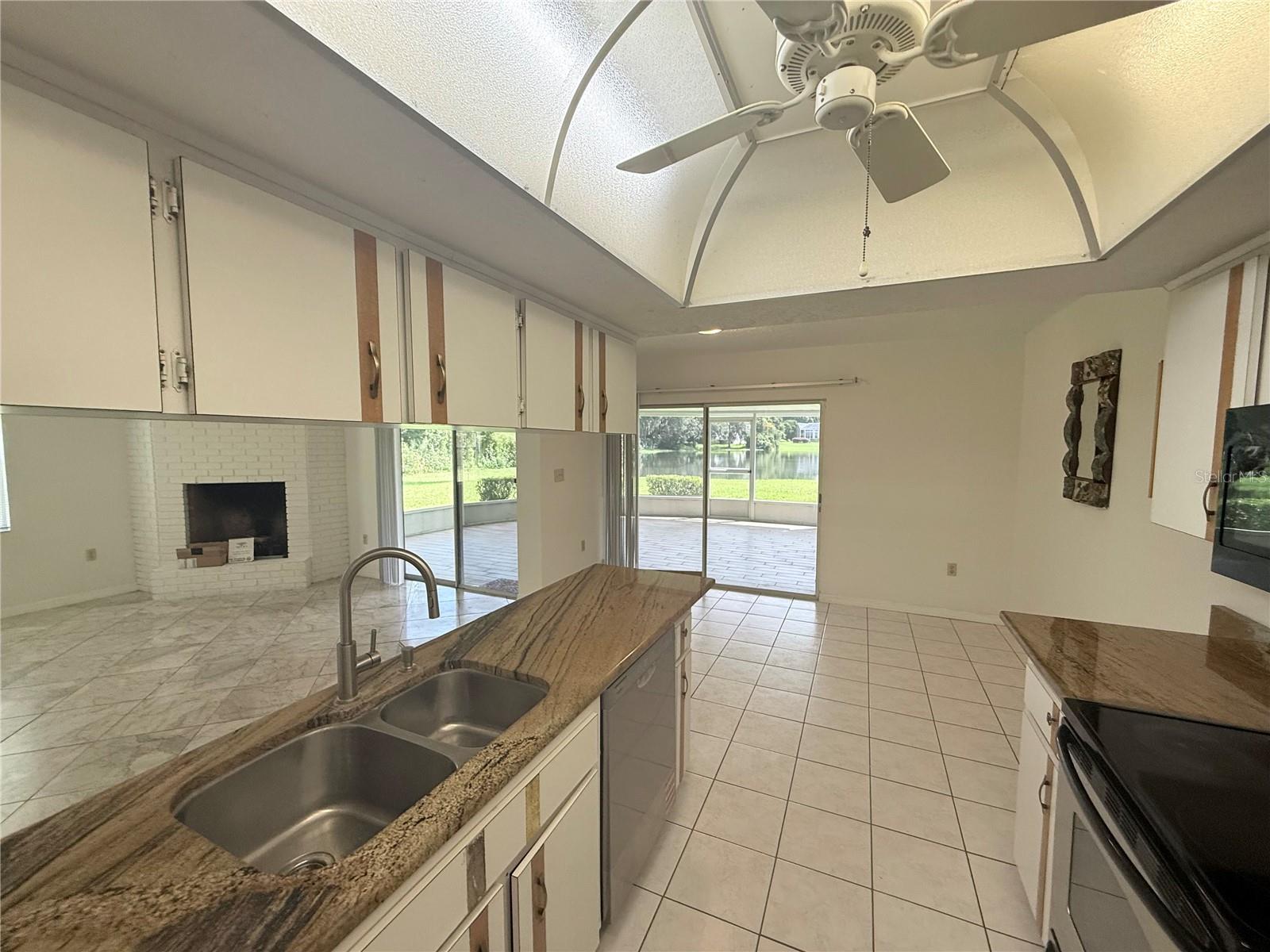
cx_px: 635
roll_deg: +0.1
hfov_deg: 102.1
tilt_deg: -4.2
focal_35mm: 14
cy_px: 476
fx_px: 514
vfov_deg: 85.7
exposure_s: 1/120
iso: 160
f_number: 2.2
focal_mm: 2.22
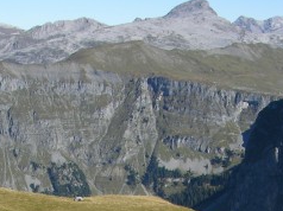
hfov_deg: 17.4
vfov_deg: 11.9
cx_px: 182
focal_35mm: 113
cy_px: 394
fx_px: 923
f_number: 6.3
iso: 50
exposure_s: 1/203
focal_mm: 8.9
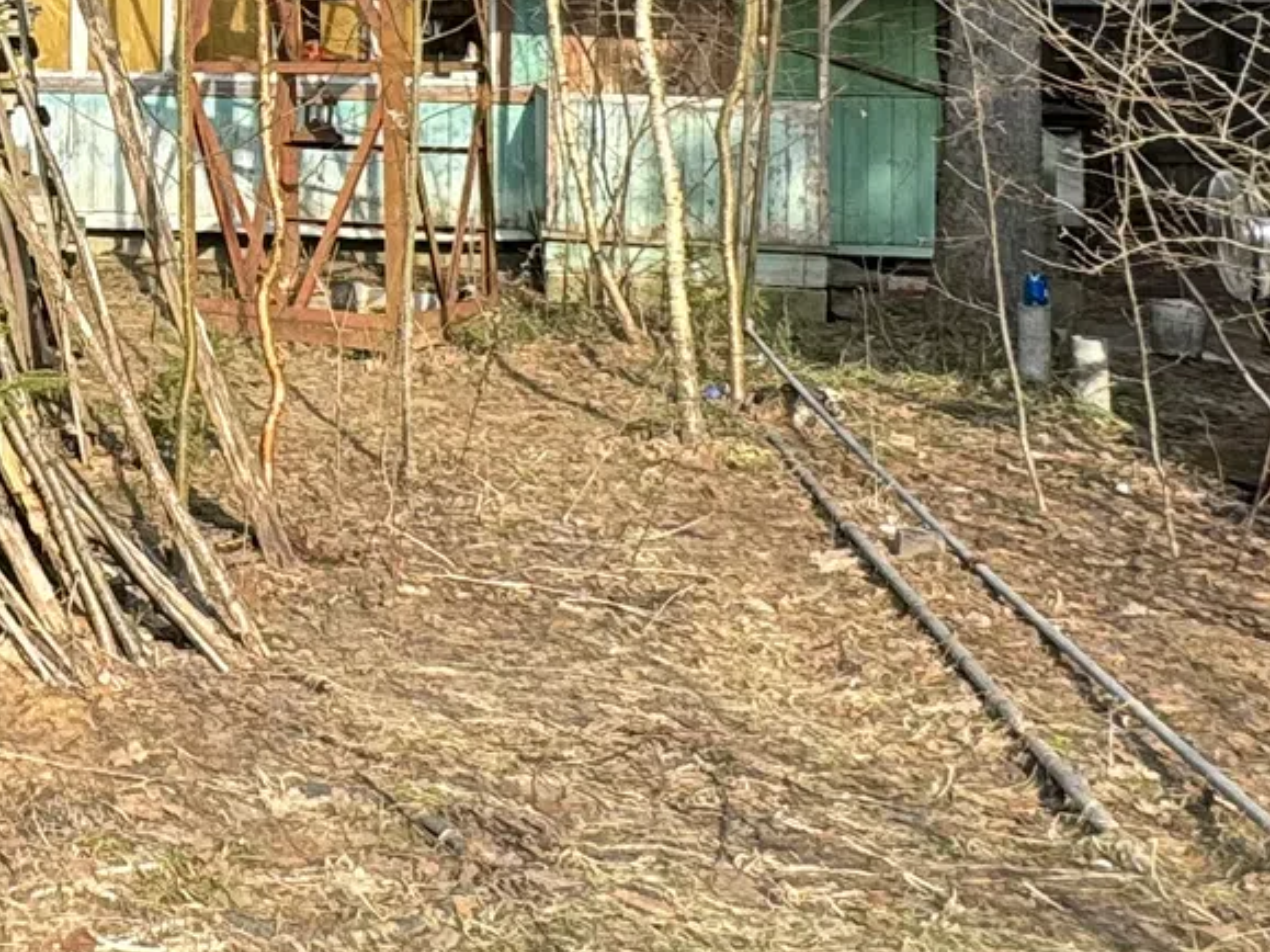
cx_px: -342
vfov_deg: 23.7
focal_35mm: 58
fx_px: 2127
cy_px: -83
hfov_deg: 28.0
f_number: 2.2
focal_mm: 2.22
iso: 40
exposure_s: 1/263
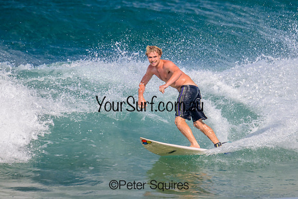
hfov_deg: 2.0
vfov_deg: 1.3
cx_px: 192
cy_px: 71
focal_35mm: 1029
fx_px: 8520
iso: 800
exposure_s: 1/2000
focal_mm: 800
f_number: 11
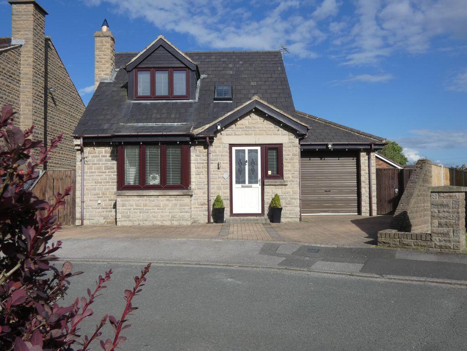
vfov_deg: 45.4
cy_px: 176
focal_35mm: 31
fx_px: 418
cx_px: 234
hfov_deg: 58.4
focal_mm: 5.5
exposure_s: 1/800
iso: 80
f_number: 4.5
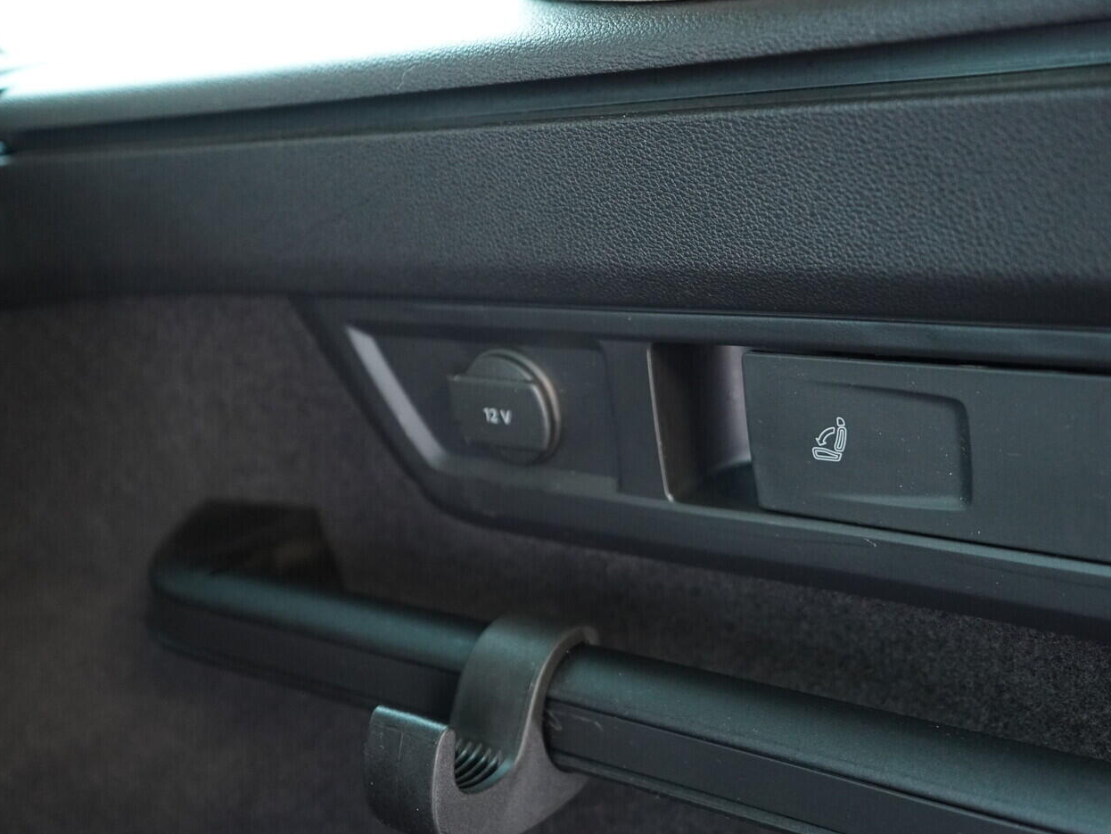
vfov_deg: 36.0
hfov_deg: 46.7
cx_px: 618
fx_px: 1284
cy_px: 425
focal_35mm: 40
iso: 2000
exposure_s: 1/40
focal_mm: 24
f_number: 2.8
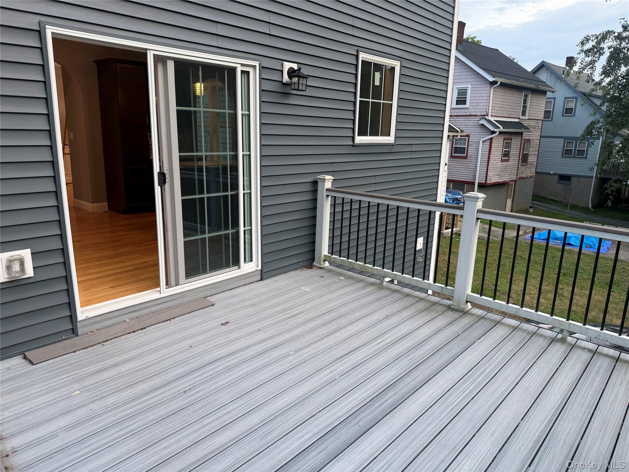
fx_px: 436
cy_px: 236
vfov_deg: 56.8
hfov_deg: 71.6
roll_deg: -2.3
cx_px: 314
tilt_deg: -8.0
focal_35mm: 24
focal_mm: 6.76
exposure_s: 1/121
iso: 64
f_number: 1.78
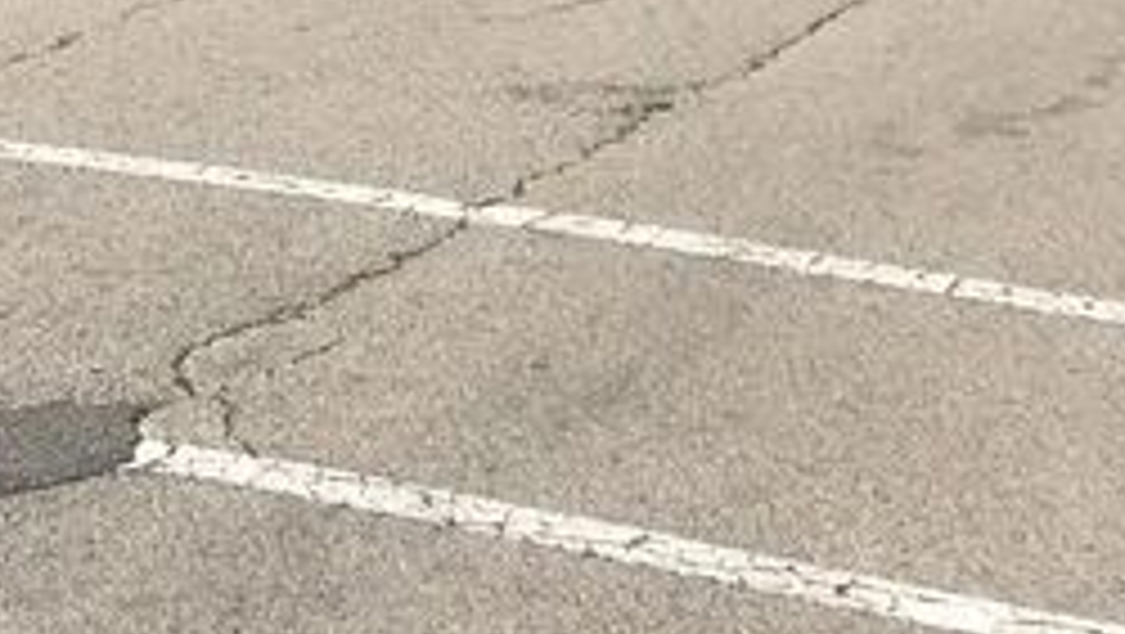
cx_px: -770
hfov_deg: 15.3
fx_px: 3731
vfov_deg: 8.7
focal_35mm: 125
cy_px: -935
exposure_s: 1/2114
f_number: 1.8
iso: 20
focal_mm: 3.99
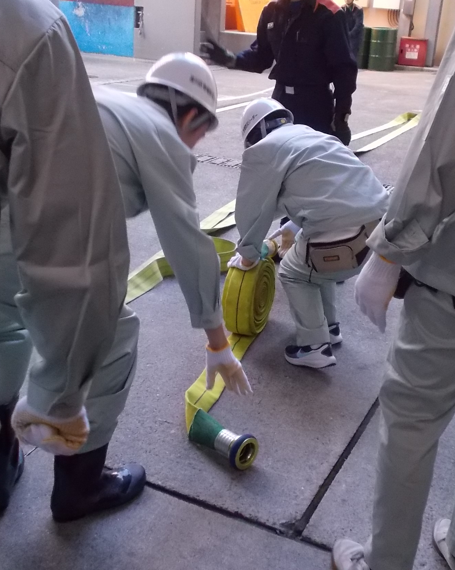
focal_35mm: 45
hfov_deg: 33.4
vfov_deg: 41.2
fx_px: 758
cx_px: 253
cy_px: 281
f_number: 3.6
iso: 400
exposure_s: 1/125
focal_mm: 6
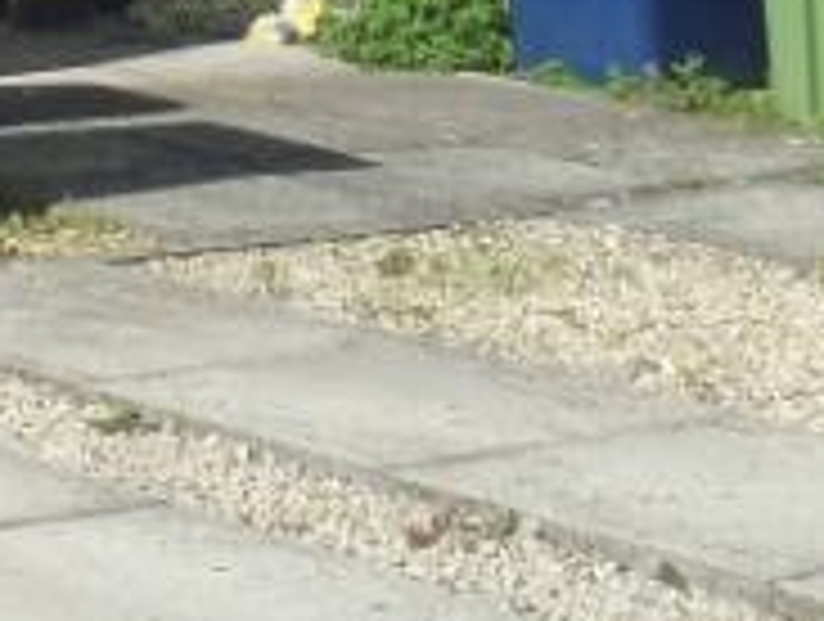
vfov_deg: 10.0
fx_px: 3196
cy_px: -752
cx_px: -482
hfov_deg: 13.7
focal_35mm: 134
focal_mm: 4
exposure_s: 1/1000
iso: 100
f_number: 3.2
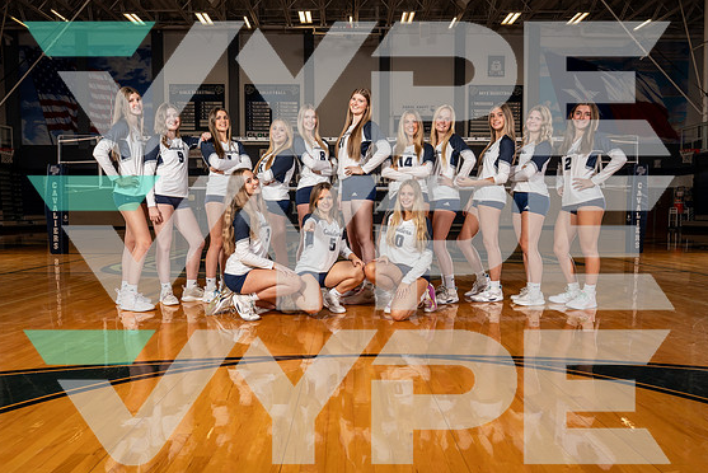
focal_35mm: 25
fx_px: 492
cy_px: 243
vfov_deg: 51.3
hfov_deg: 71.5
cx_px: 351
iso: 640
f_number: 11
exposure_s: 1/250
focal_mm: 24
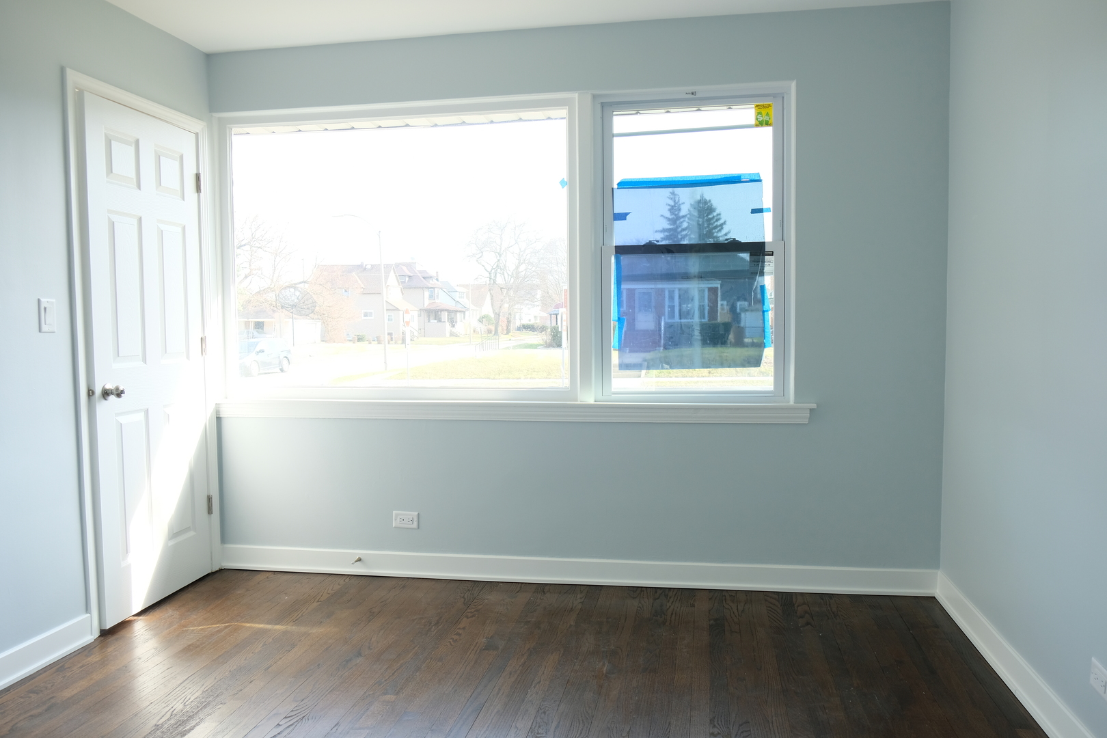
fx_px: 830
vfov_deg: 47.9
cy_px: 369
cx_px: 554
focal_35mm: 27
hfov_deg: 67.4
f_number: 3.6
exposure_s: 1/150
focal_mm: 18
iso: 400
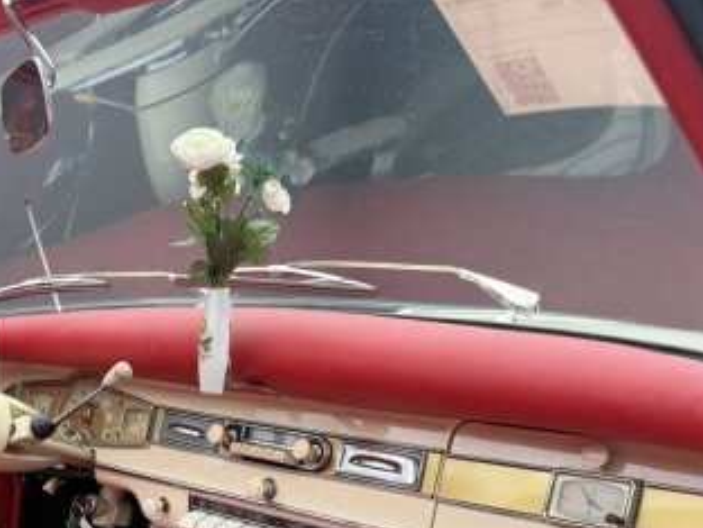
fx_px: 995
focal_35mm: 49
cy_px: 499
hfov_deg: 38.2
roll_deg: -1.1
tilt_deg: -12.7
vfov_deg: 28.3
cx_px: 204
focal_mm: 6.76
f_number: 1.78
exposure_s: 1/49
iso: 160
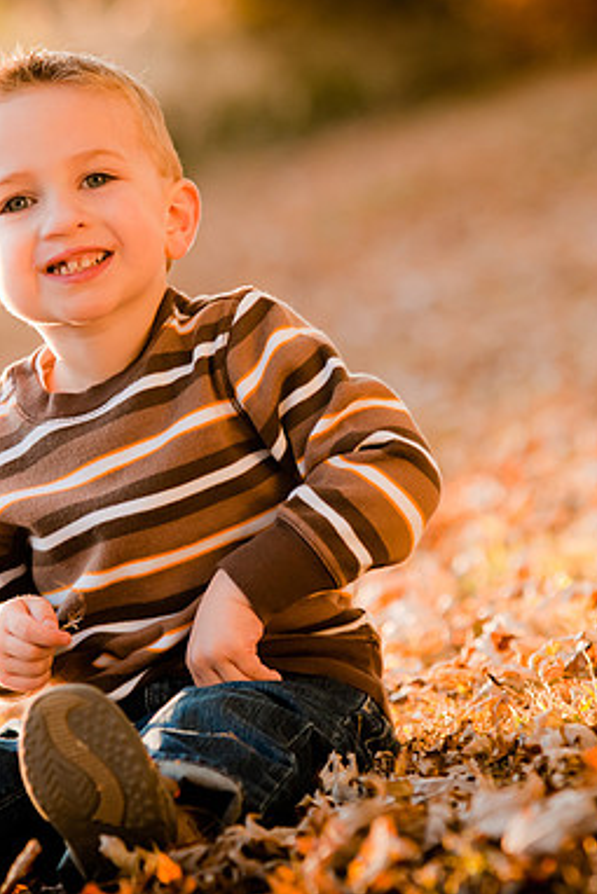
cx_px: 279
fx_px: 6784
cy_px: 446
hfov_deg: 5.0
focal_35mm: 273
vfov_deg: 7.5
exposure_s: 1/320
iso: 500
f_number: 3.5
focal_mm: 120
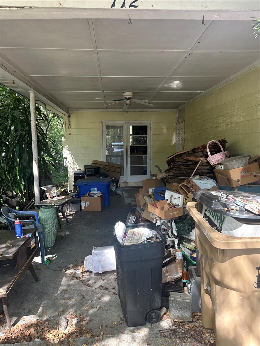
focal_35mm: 24
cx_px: 130
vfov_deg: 71.6
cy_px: 173
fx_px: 240
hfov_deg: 56.8
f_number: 1.78
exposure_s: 1/137
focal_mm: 6.86
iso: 100
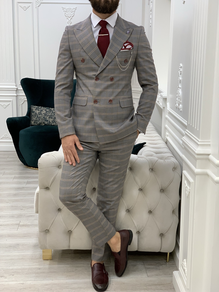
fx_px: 439
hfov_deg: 28.0
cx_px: 110
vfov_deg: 36.8
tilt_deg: -11.6
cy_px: 146
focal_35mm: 52
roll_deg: -1.6
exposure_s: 1/118
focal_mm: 6
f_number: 2.4
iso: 125
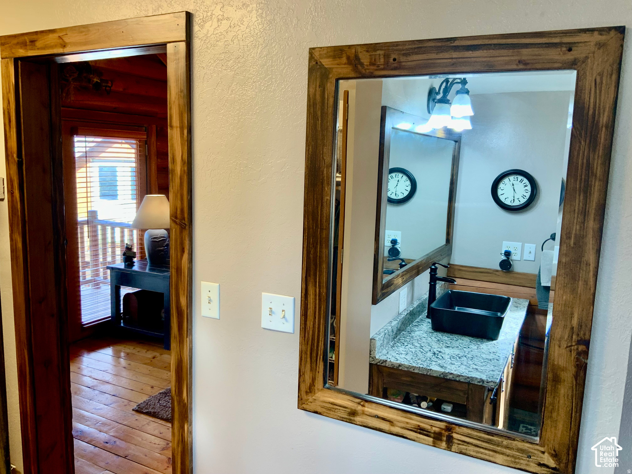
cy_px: 237
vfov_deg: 48.2
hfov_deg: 61.7
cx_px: 316
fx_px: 529
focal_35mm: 29
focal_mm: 3
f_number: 1.8
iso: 50
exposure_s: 1/60
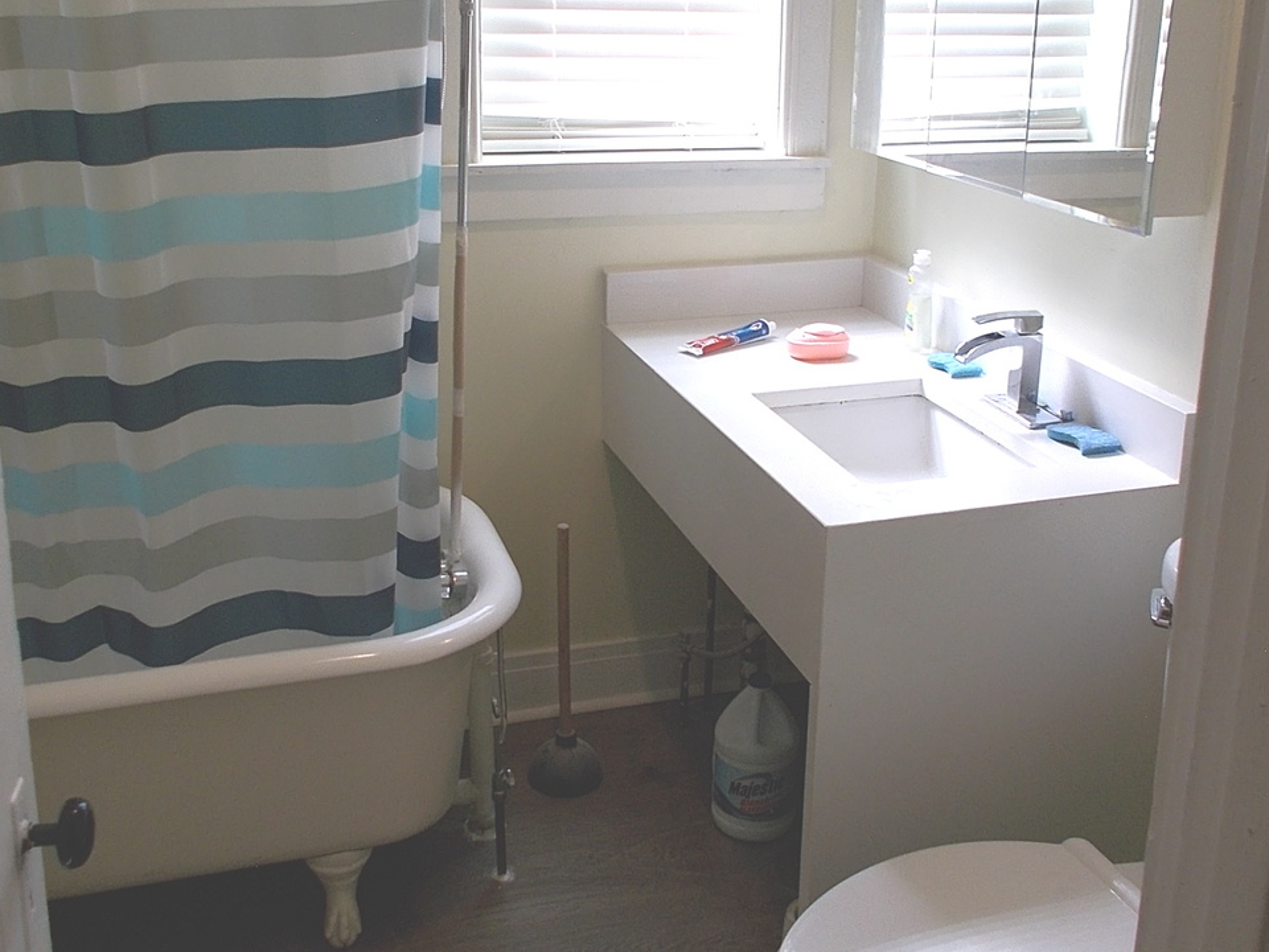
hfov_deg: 47.9
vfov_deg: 36.6
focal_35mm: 39
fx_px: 1430
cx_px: 654
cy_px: 345
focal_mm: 4.6
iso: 80
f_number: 3.2
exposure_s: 1/50
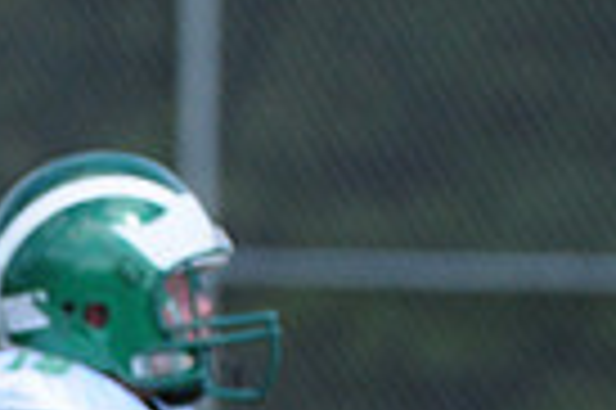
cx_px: -193
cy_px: 854
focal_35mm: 1399
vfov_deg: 1.0
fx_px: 23910
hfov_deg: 1.5
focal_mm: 220
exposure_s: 1/2500
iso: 640
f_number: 4
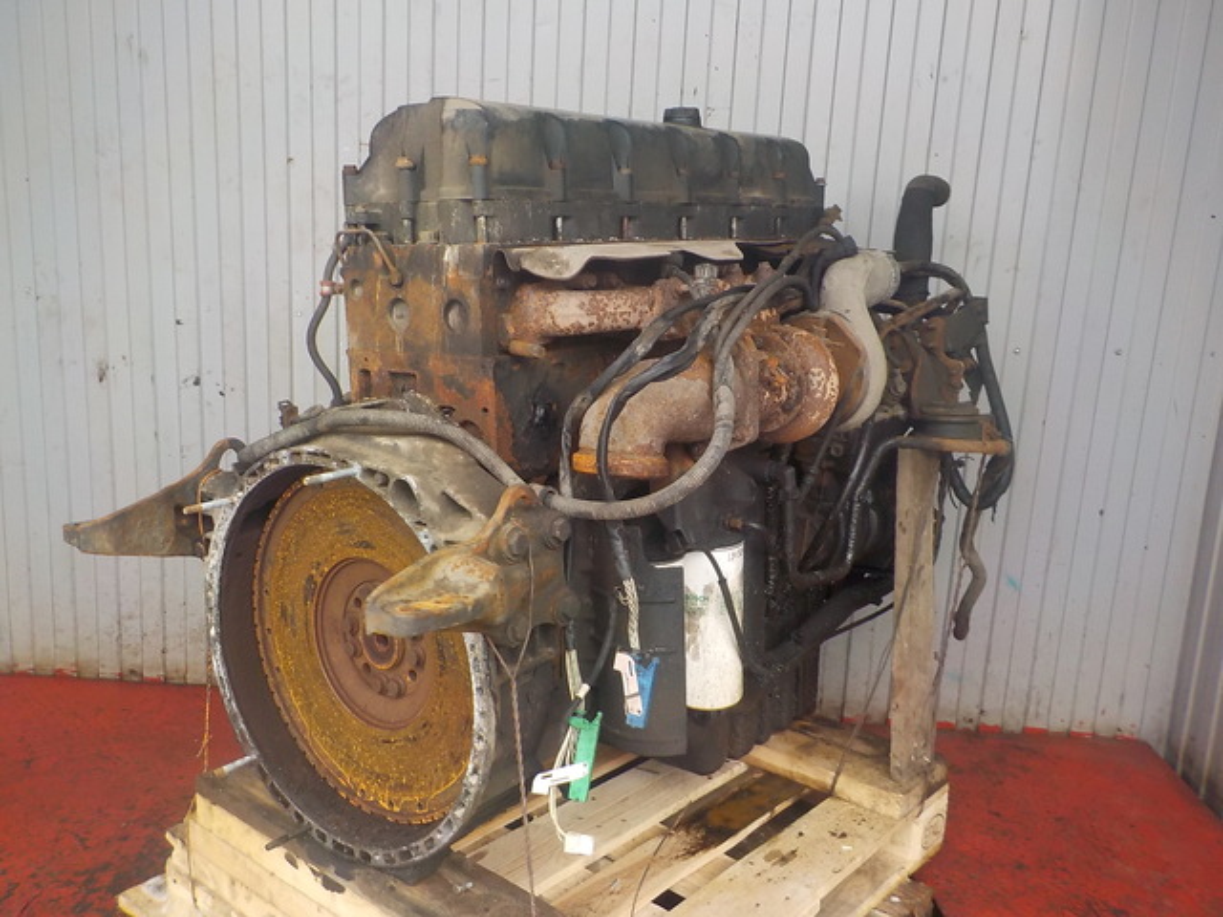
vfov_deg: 46.8
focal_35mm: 30
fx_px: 1060
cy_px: 458
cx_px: 612
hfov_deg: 60.0
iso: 220
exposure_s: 1/30
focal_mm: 4.1
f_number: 3.3
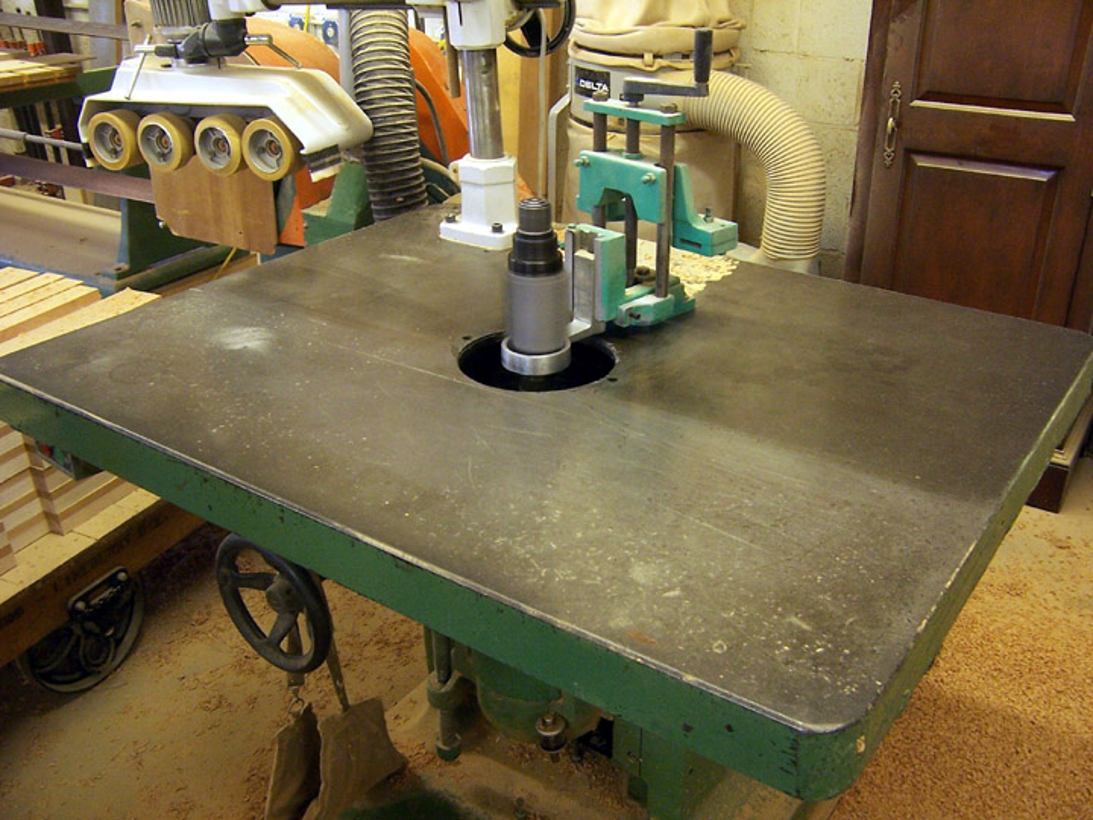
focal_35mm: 33
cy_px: 410
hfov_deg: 55.4
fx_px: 1042
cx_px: 546
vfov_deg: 42.9
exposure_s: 1/10
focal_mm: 5.5
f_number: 3.4
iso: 140
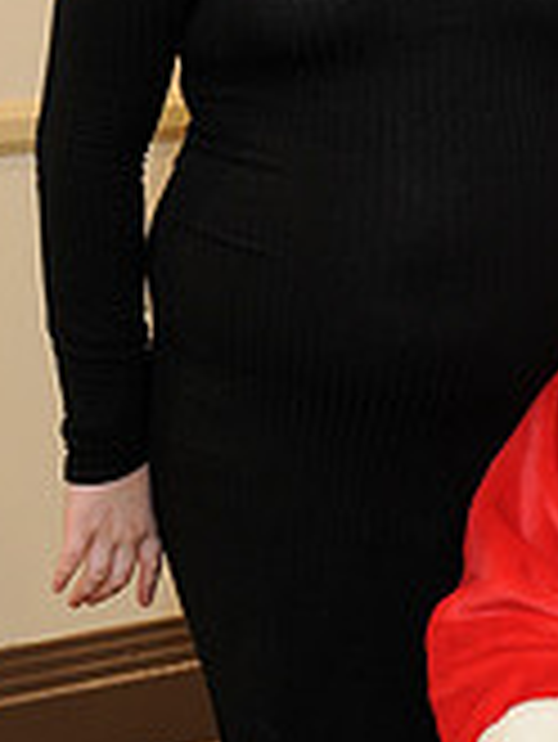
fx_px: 2898
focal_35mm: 135
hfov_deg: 10.6
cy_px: 265
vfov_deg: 14.6
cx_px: 837
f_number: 4
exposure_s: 1/100
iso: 1600
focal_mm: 40
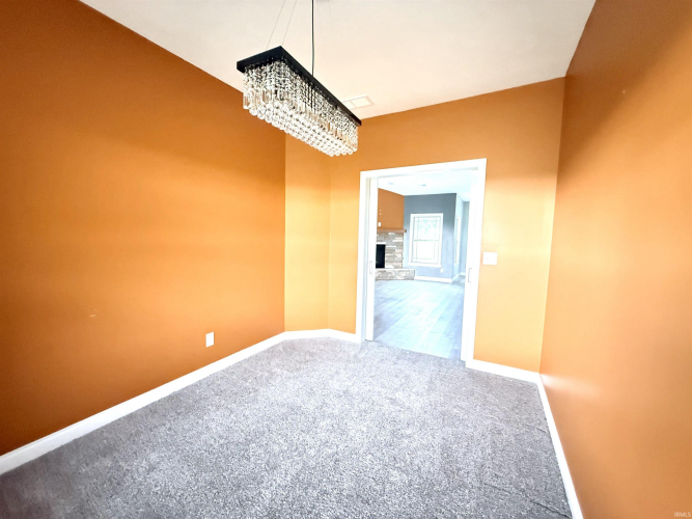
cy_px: 260
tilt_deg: -4.3
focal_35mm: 14
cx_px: 346
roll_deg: -1.4
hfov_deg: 102.1
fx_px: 280
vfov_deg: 85.7
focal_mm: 2.22
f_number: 2.2
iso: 1600
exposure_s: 1/30
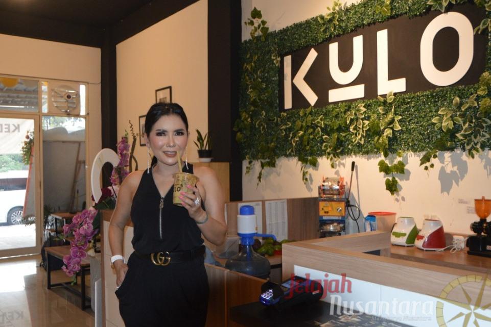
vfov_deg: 40.0
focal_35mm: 33
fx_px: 450
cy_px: 164
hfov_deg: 57.2
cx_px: 246
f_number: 3.8
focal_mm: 22
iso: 1600
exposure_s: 1/60
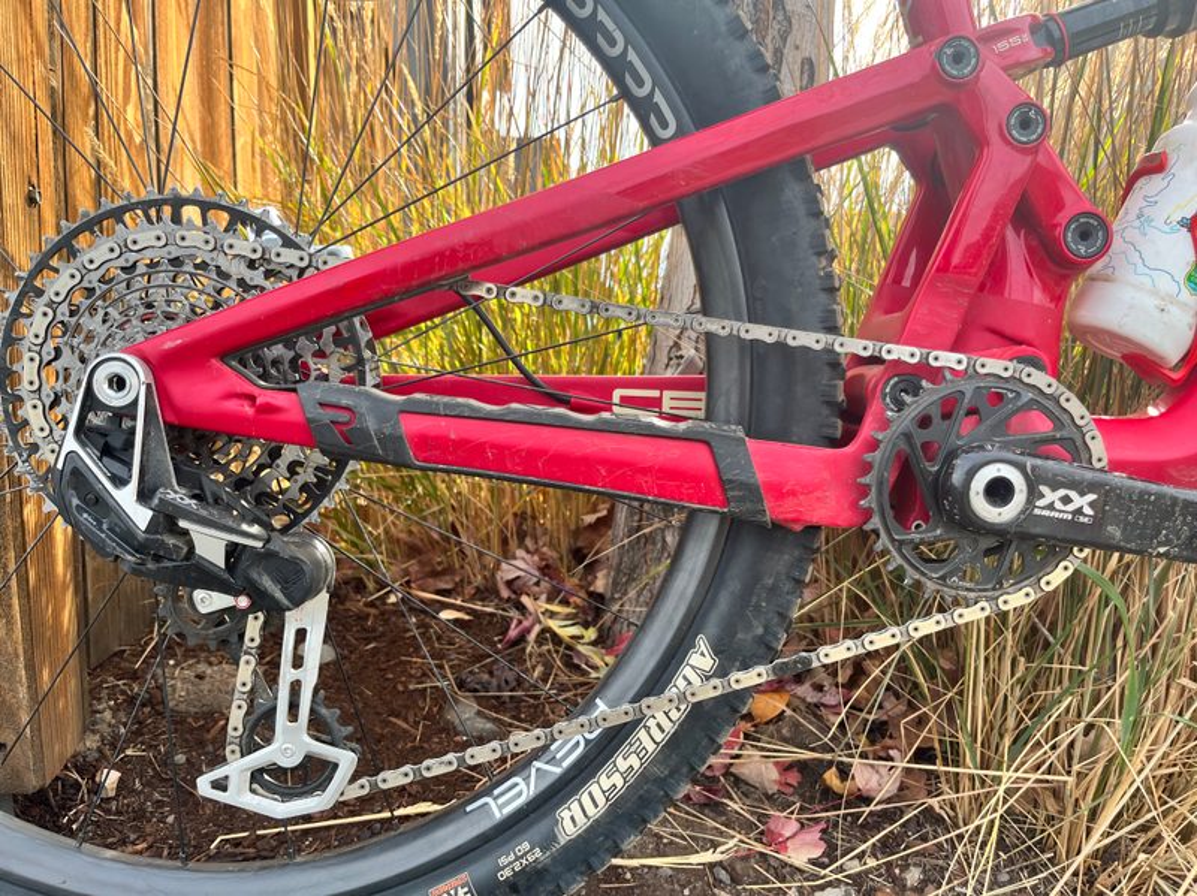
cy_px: 448
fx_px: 899
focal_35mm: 26
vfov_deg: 53.0
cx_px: 598
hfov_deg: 67.3
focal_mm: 5.1
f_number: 1.6
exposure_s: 1/366
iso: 50
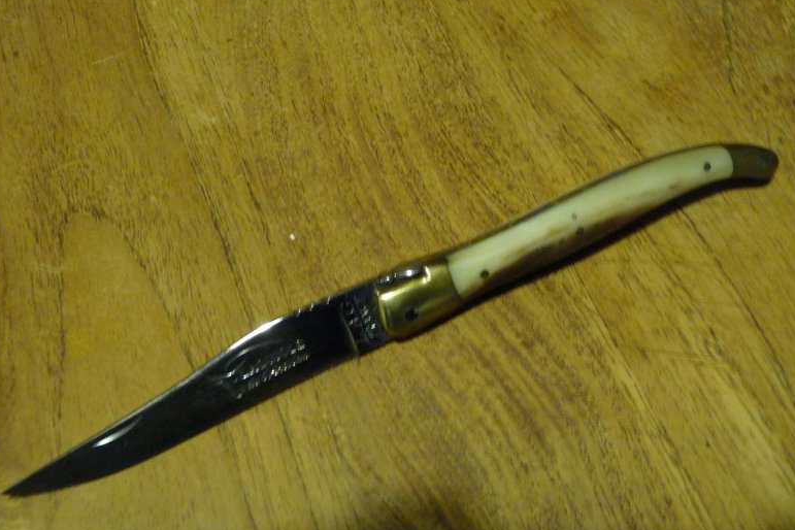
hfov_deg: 47.4
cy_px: 251
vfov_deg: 32.6
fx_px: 905
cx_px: 386
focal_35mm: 41
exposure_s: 1/8
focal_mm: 6.3
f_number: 3.8
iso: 400
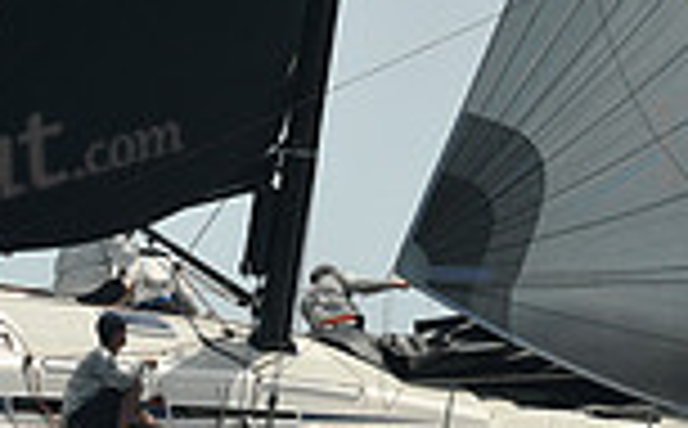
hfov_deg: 5.3
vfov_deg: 3.3
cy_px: -97
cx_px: 418
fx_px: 7393
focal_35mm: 395
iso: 320
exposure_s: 1/640
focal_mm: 102
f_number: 10
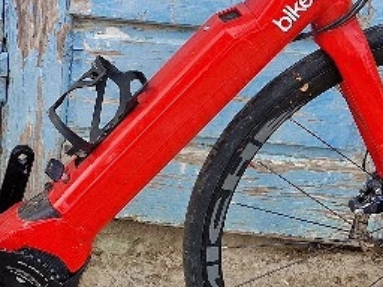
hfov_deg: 21.2
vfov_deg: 16.3
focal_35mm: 90
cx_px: 30
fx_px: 996
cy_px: 49
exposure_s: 1/312
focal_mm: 5.4
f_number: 1.8
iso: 50
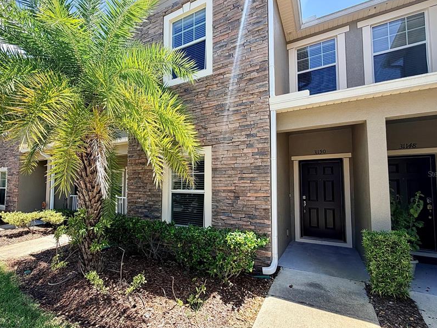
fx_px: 227
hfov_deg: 86.9
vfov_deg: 71.5
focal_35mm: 18
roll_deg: -0.4
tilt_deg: +5.6
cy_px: 174
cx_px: 180
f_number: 2.2
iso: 40
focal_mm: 2.22
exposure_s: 1/502
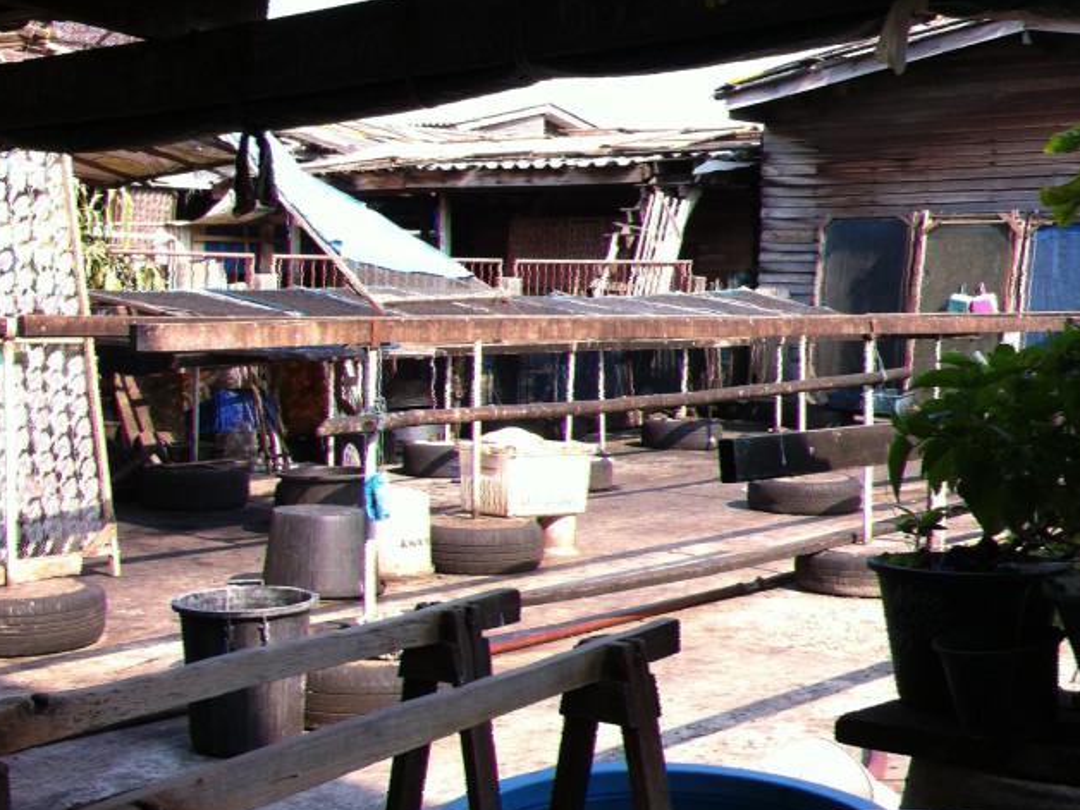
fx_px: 1778
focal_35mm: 57
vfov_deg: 25.7
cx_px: 475
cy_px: 402
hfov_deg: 33.7
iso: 80
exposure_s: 1/318
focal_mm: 3.85
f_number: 2.8
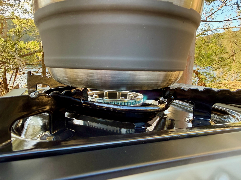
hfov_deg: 71.6
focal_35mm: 24
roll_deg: -2.1
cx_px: 120
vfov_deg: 56.8
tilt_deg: -9.8
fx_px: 167
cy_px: 90
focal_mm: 2.22
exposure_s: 1/99
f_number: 2.2
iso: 250
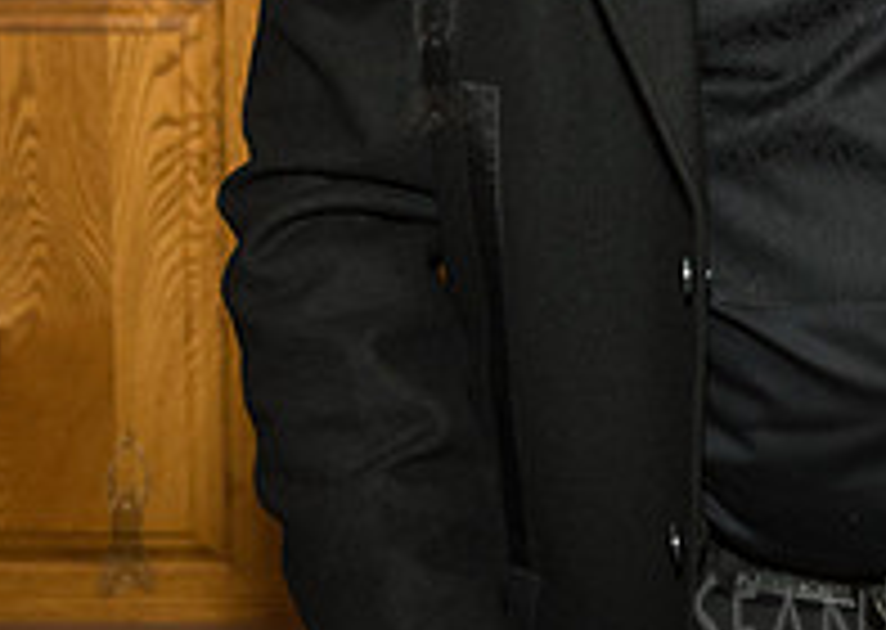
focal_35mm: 138
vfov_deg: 10.2
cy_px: -184
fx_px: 3467
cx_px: 970
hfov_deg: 14.2
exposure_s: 1/320
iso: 1600
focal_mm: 45
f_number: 4
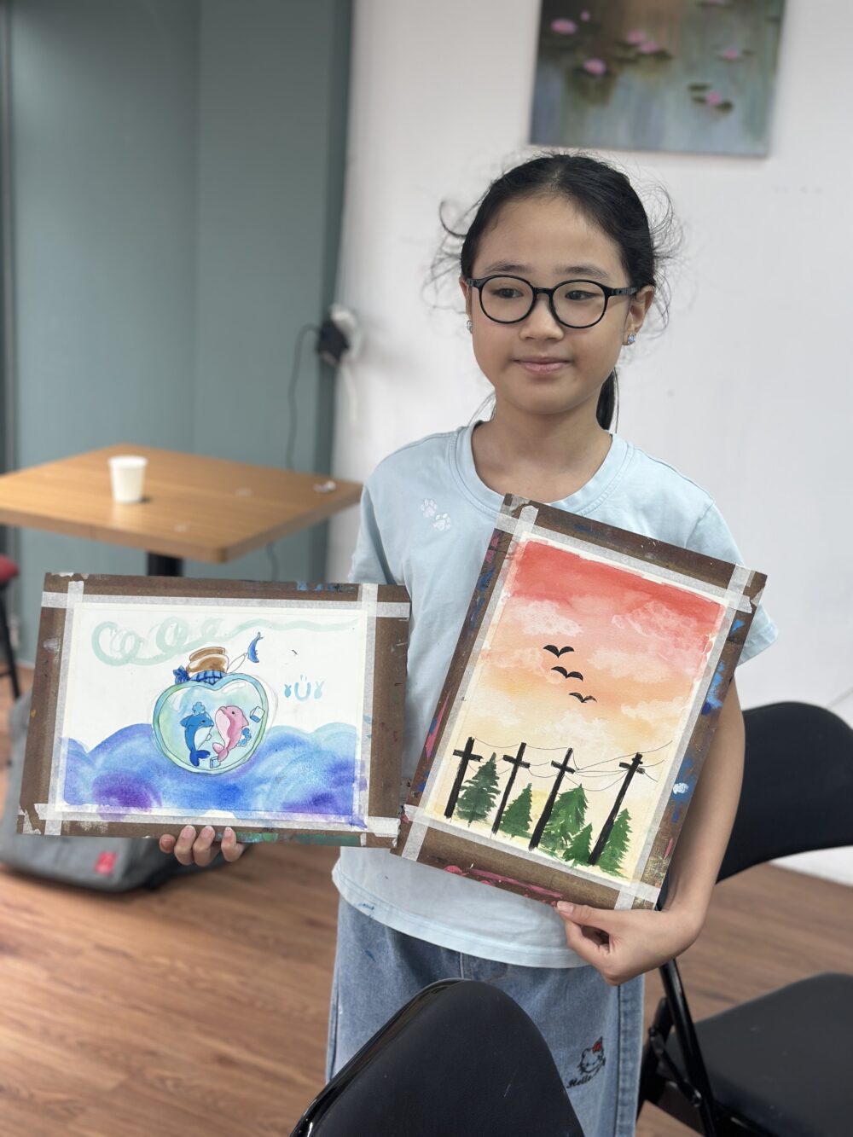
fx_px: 1577
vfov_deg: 39.7
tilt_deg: -15.5
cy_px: 568
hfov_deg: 30.3
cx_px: 426
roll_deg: -4.2
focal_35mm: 48
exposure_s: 1/100
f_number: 1.78
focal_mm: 6.86
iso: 64
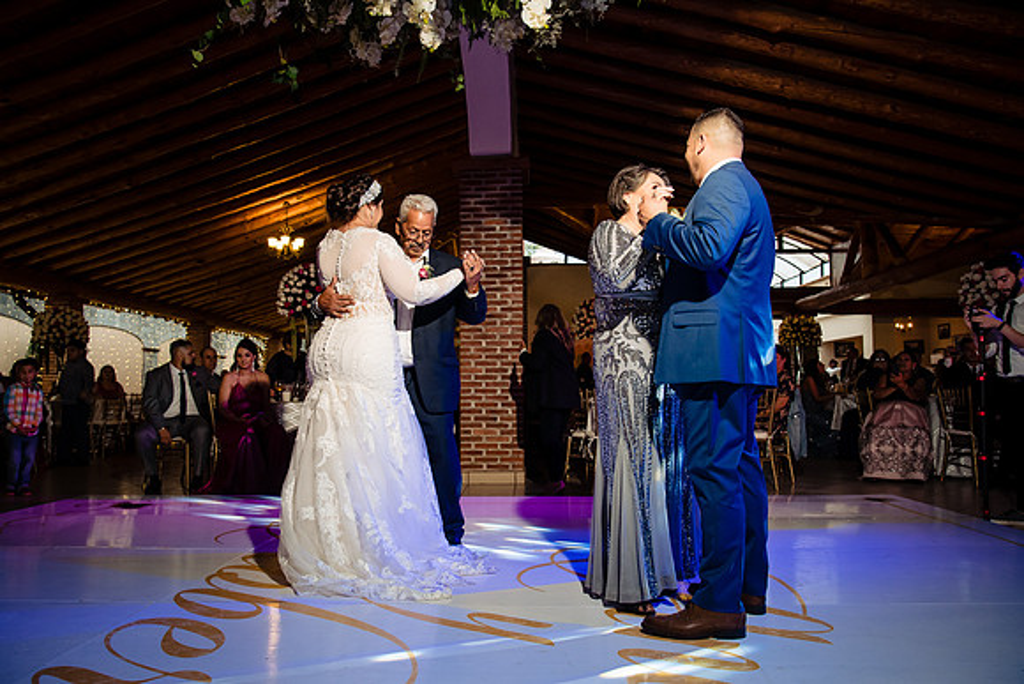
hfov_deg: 65.1
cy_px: 342
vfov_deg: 46.2
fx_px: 801
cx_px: 512
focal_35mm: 28
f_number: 5.6
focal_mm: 27
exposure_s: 1/200
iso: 2000
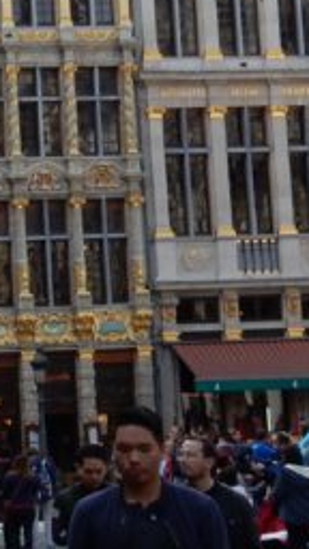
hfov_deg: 7.2
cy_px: 174
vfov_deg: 13.7
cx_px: -476
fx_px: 2287
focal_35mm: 157
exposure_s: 1/400
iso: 125
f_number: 4
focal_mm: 6.4
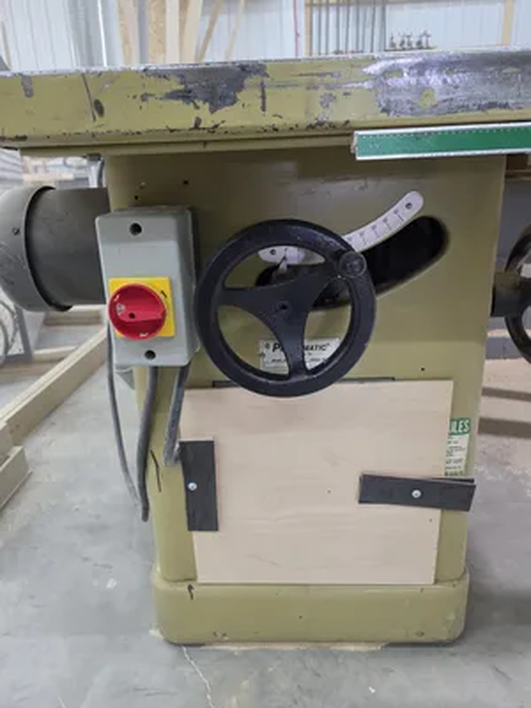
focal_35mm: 23
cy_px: 354
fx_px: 470
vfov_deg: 73.9
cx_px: 266
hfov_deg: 58.9
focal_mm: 6.3
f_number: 1.7
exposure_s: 1/120
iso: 400
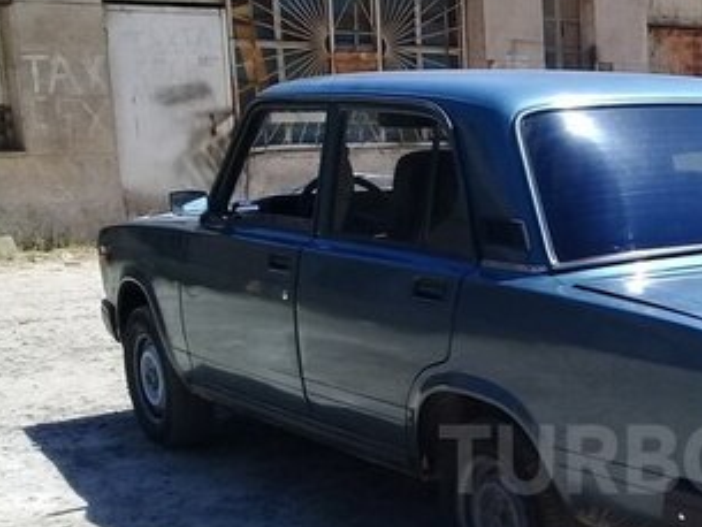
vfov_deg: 21.5
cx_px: 674
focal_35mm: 67
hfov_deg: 27.6
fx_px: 1359
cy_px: 459
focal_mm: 3.3
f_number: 2.2
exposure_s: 1/917
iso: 50
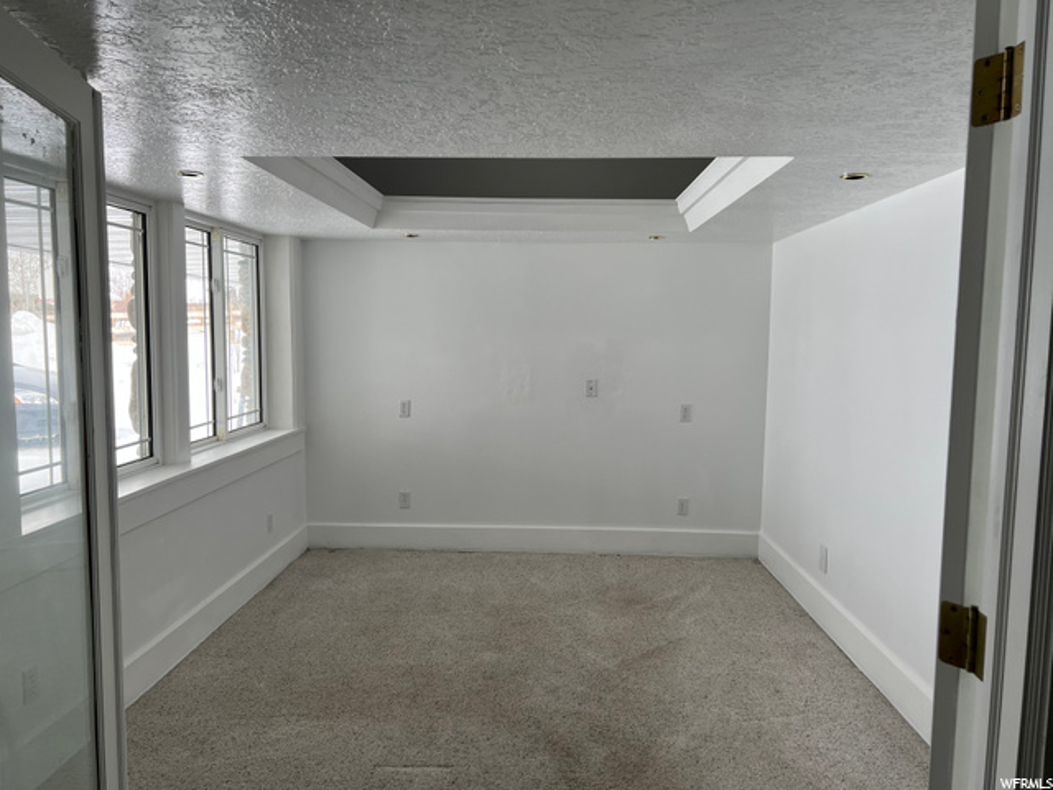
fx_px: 791
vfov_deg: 53.1
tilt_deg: -5.6
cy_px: 395
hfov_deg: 67.3
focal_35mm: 26
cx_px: 526
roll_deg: -0.1
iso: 50
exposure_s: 1/639
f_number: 1.5
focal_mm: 5.7
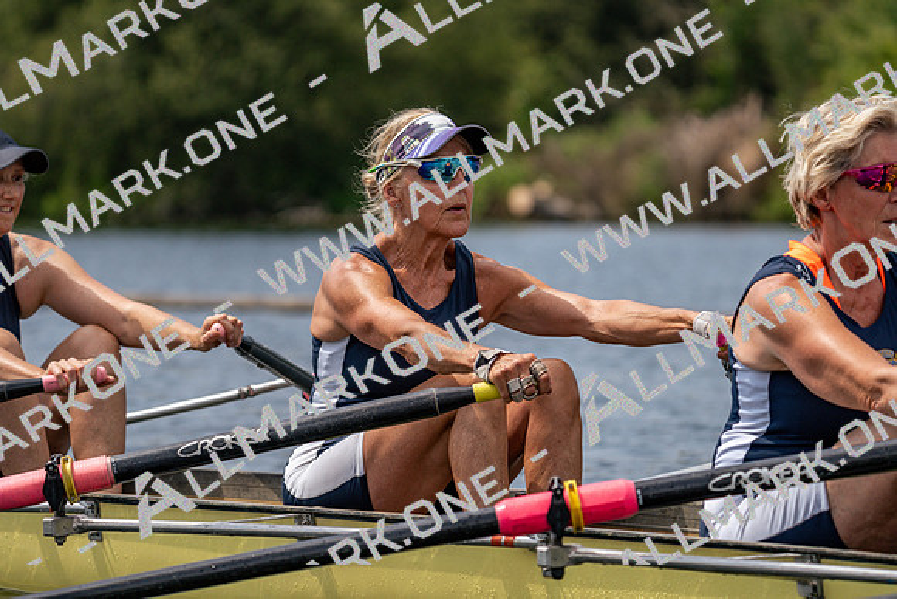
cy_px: 300
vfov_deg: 5.5
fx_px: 6230
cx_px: 448
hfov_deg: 8.2
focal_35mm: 250
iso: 250
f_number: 5.6
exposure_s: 1/1600
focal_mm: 250
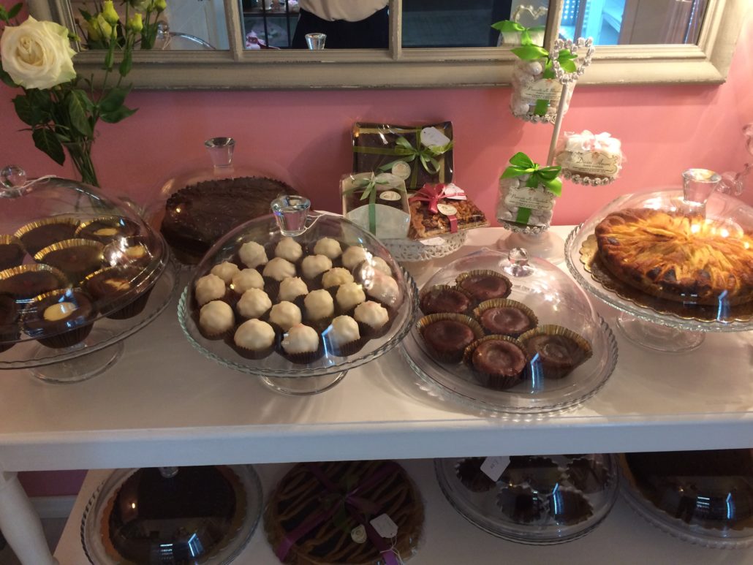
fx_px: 631
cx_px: 376
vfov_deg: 48.2
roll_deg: -1.9
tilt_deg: -34.1
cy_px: 282
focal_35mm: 29
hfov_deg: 61.6
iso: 160
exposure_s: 1/33
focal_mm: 4.15
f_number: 2.2
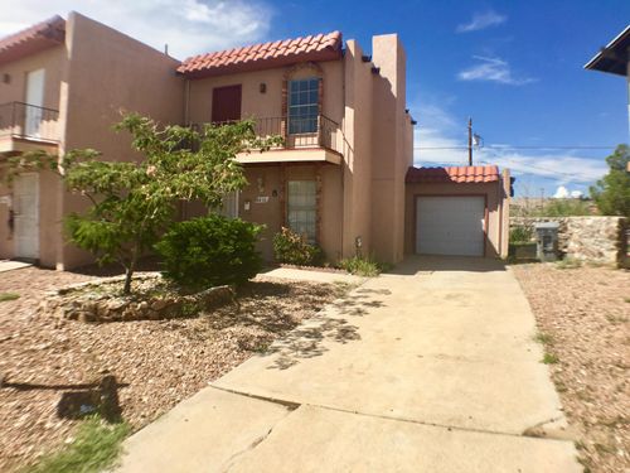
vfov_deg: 48.2
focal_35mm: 29
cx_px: 315
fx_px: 528
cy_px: 236
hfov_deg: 61.7
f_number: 2.2
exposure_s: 1/1637
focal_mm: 4.15
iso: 25
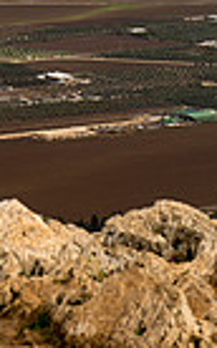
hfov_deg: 6.3
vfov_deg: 9.9
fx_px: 1953
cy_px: -154
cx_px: -35
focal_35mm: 206
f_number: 3.5
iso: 100
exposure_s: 1/640
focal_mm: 62
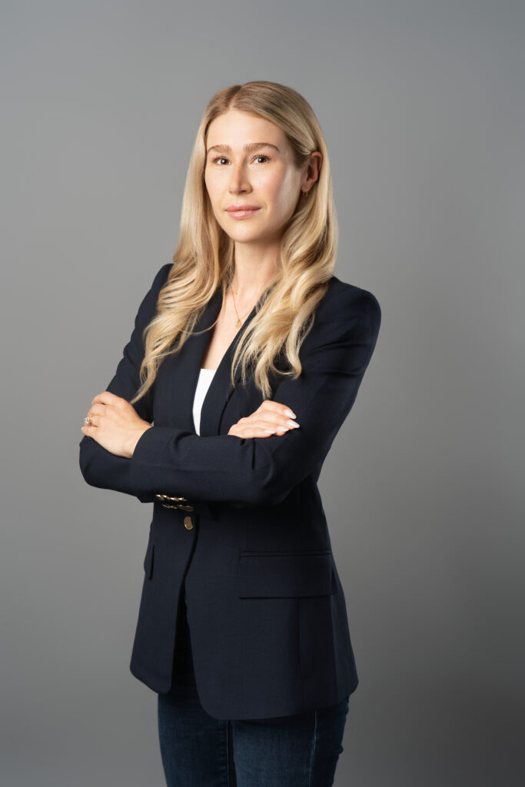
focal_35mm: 85
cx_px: 262
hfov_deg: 16.1
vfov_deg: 23.9
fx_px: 1859
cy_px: 394
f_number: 5.6
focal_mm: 85
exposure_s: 1/250
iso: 100
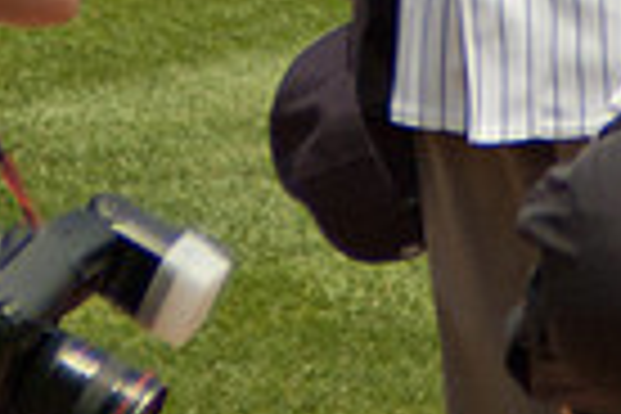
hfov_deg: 1.0
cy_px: -497
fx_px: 37412
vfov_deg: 0.6
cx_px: 498
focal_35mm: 2169
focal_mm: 300
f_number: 5.6
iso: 320
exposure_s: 1/1600
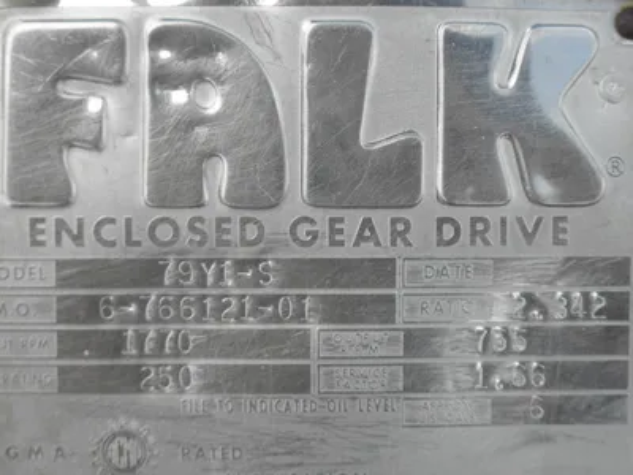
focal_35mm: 108
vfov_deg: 13.7
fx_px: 1975
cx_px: 316
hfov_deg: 18.2
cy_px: 238
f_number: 4.4
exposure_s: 1/320
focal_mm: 19.1
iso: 64
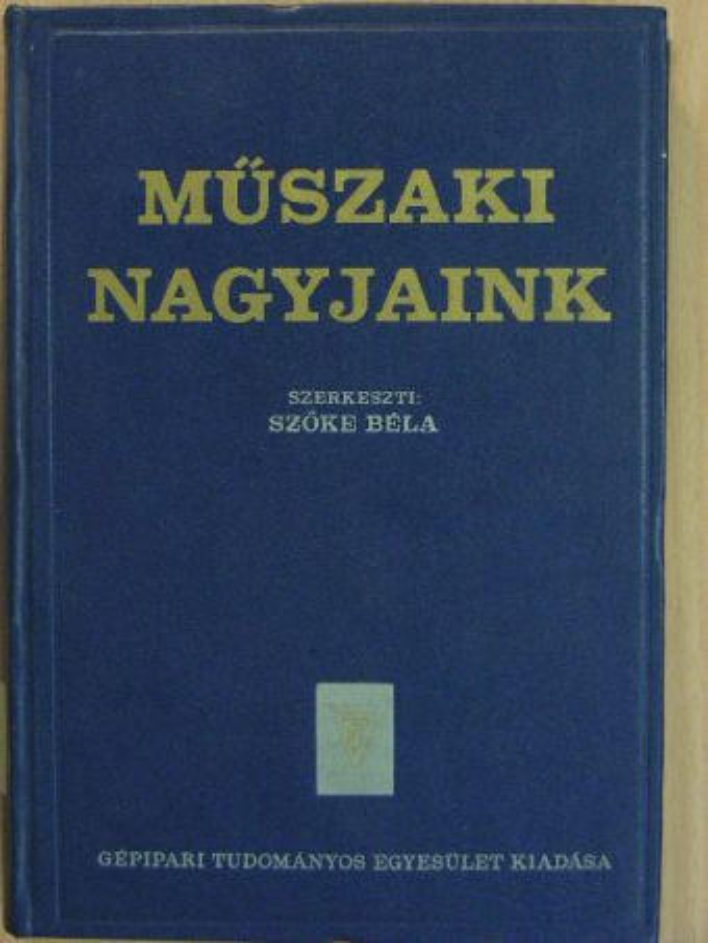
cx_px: 354
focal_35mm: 70
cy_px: 472
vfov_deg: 27.8
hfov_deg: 21.0
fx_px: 1908
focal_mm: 11.7
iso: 200
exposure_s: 1/14.1
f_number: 3.5
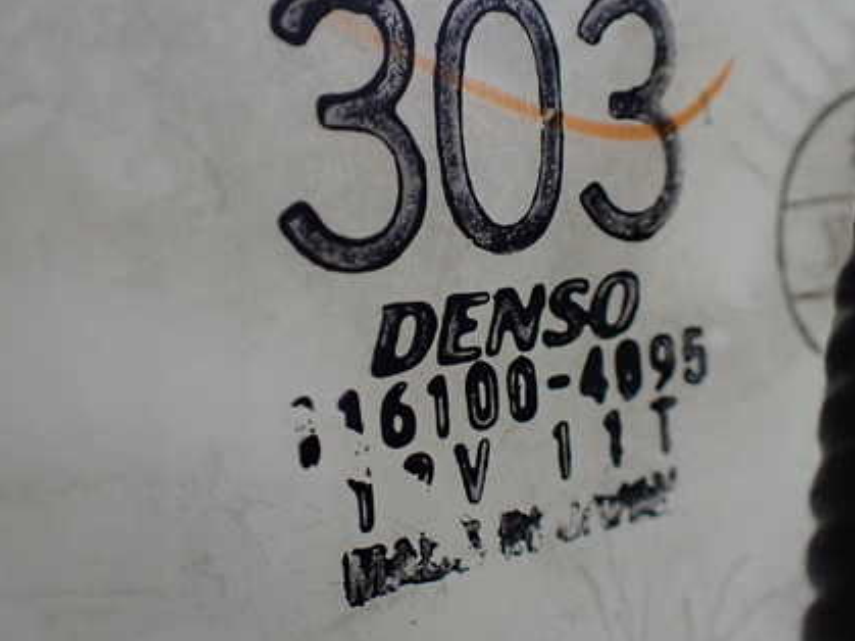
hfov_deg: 43.9
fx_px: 1062
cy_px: 306
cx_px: 429
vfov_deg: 33.6
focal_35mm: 43
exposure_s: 1/125
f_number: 2.3
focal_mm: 5.4
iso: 400
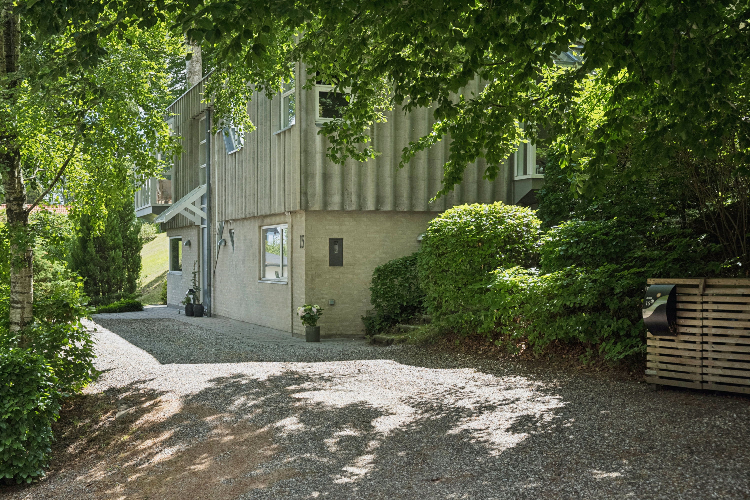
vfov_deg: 28.1
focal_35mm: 48
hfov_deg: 41.1
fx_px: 1000
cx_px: 375
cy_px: 250
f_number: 5.6
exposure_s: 1/1000
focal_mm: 48
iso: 800
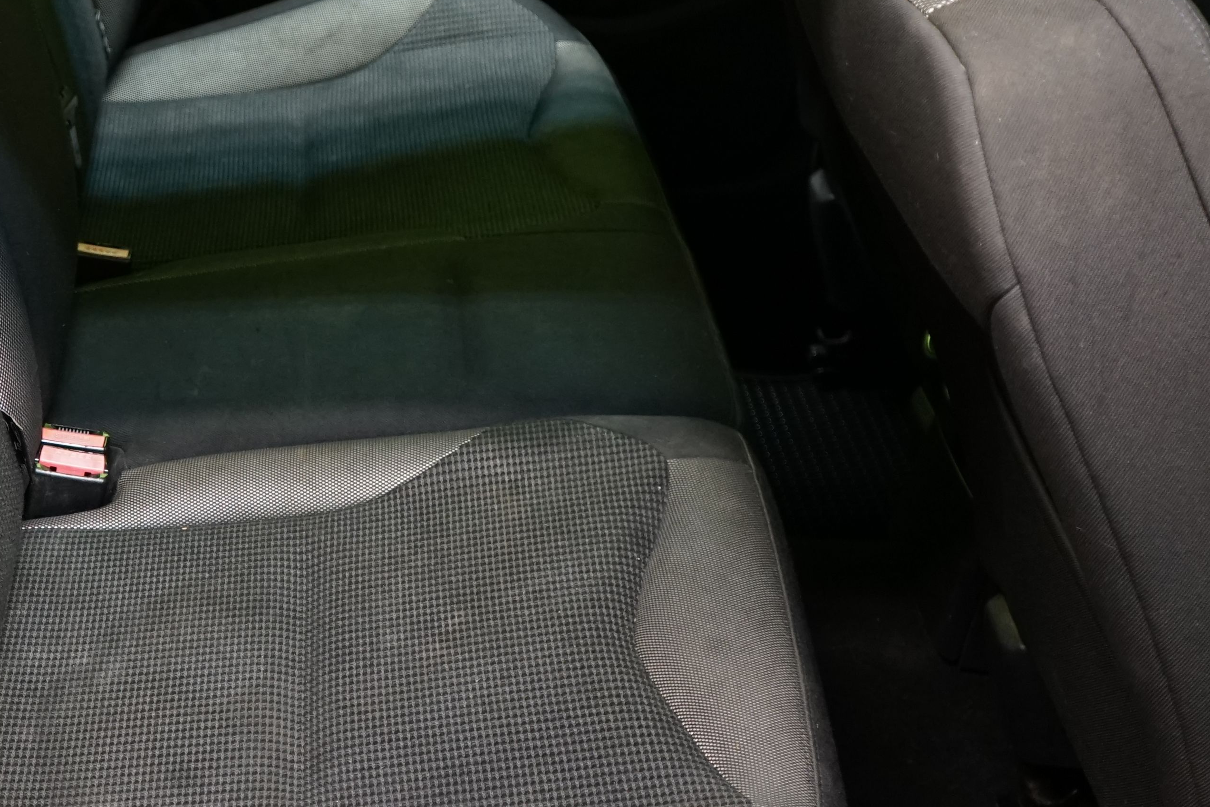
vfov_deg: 20.6
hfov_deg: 30.0
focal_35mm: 66
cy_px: 313
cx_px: 288
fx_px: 2218
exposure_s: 1/30
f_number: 3.5
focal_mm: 28
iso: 1250
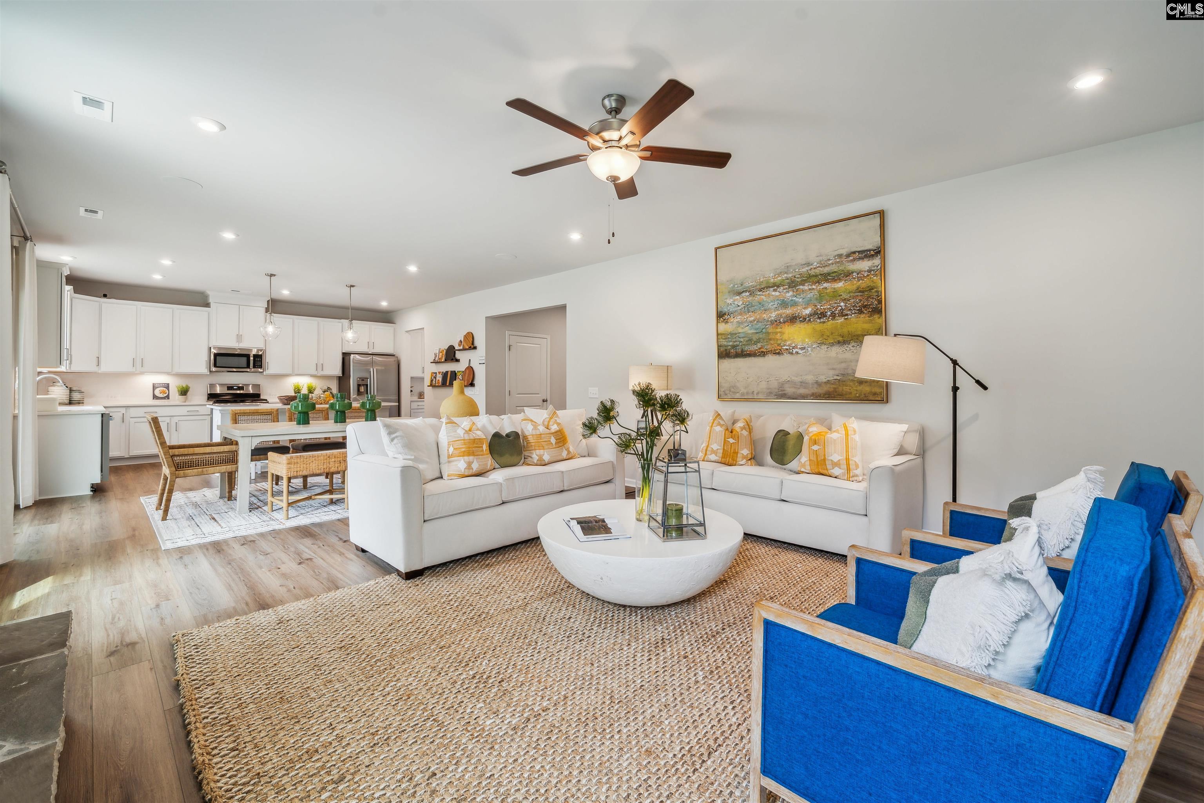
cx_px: 602
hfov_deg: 104.3
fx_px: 468
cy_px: 402
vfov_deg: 81.2
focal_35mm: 14
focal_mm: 14
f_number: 7.1
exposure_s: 1/20
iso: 160
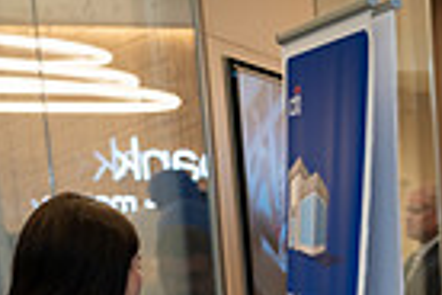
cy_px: 510
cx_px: 926
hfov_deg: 14.0
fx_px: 1473
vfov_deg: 10.8
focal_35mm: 120
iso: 400
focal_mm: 28
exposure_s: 1/160
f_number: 4
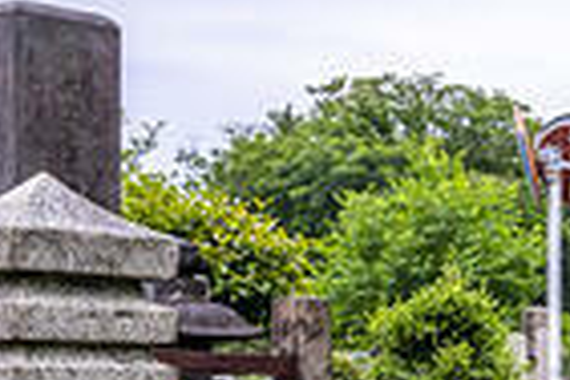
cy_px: 473
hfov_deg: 14.5
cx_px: 1112
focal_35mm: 119
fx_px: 1884
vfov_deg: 11.3
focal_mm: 28
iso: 200
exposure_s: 1/80
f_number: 8
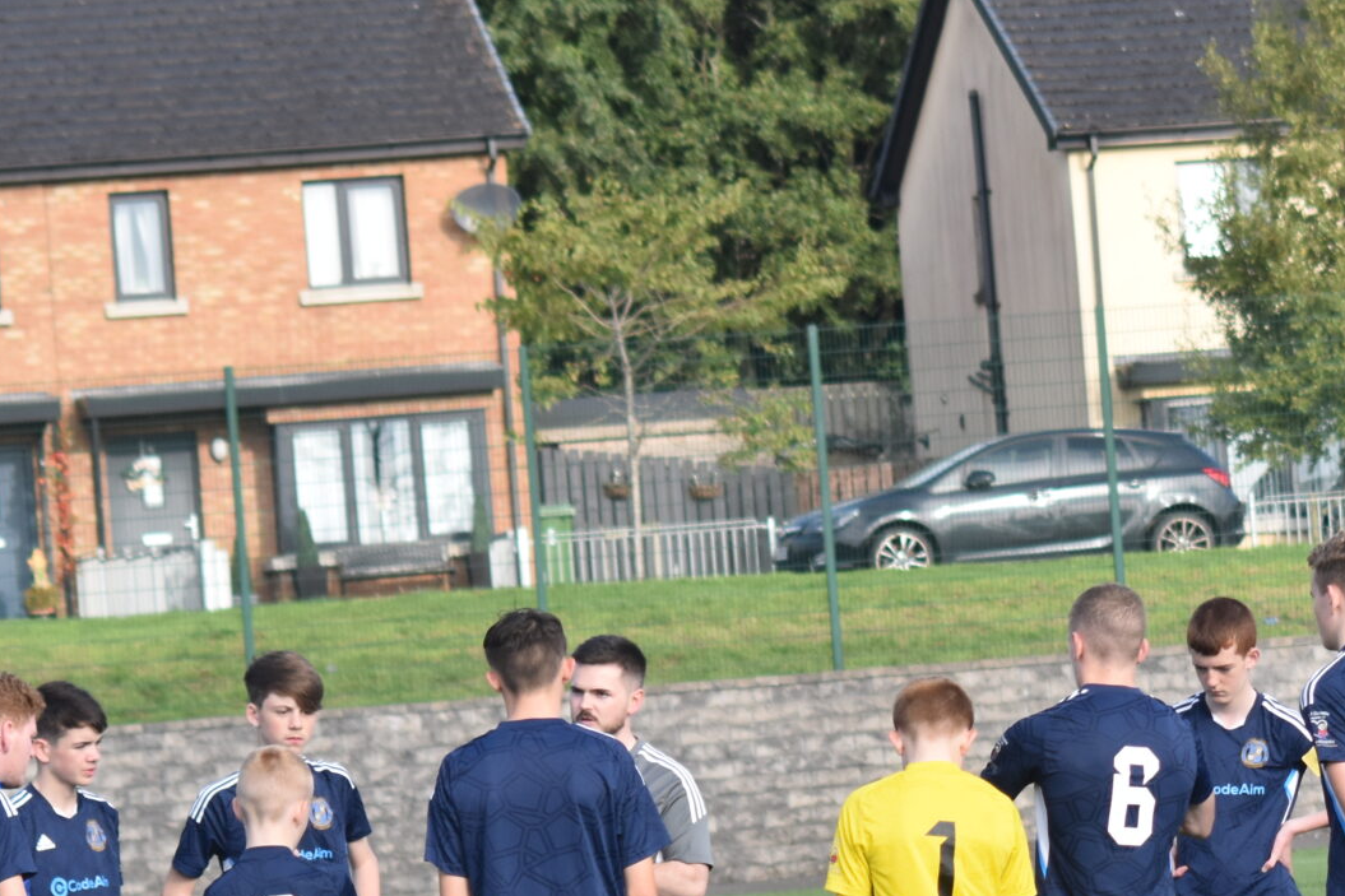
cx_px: 1011
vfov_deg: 4.8
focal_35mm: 284
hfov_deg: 7.2
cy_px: 798
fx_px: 10608
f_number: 4.5
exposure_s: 1/1250
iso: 400
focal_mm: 78
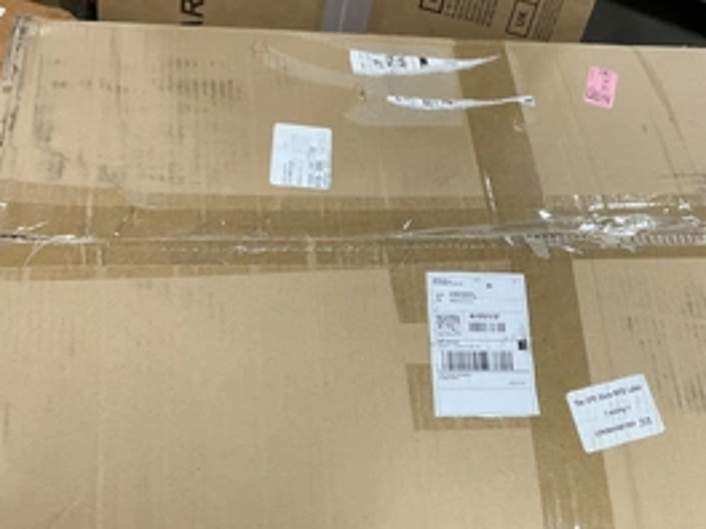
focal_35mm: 44
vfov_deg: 32.7
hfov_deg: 42.4
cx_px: 463
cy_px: 326
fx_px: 897
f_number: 1.8
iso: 200
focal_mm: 3
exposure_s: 1/60
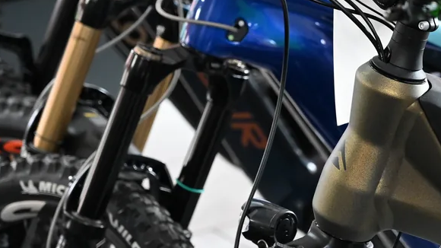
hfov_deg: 12.1
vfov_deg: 6.9
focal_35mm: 177
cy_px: 140
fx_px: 2069
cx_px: 378
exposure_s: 1/80
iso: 3200
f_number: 4
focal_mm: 70
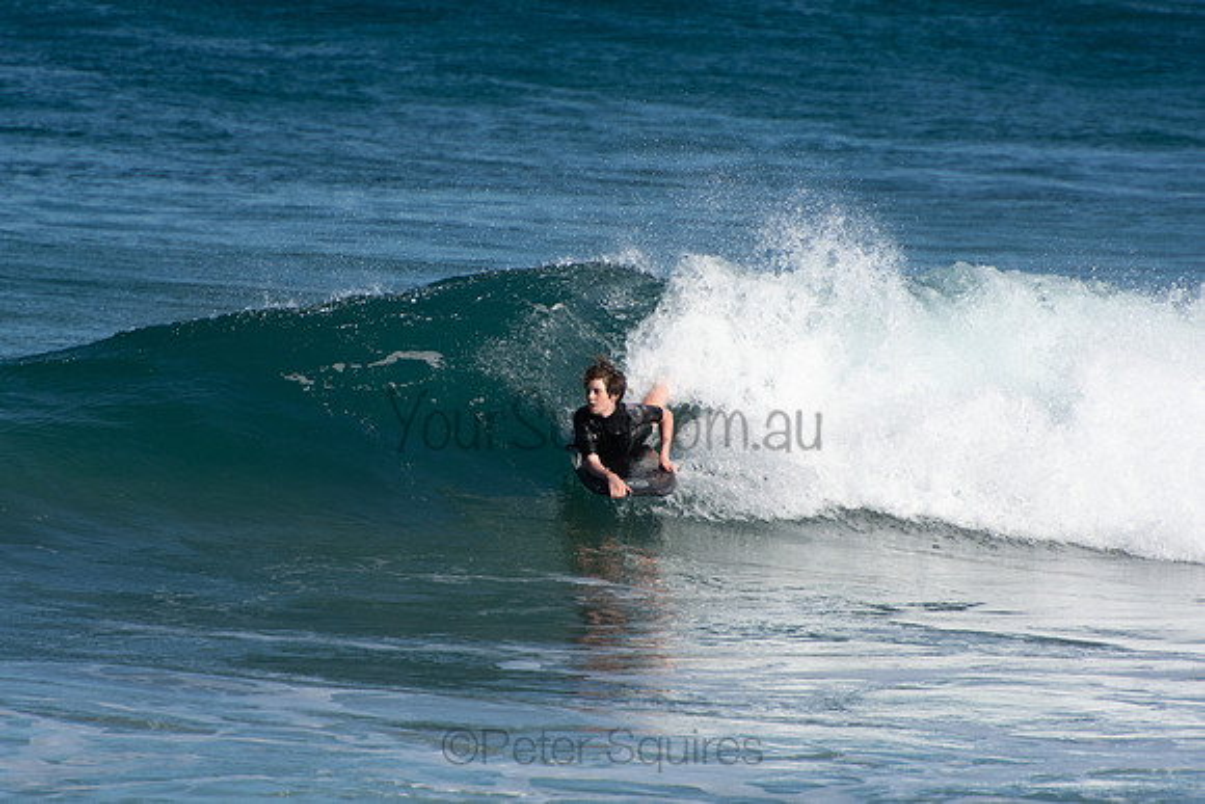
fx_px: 20087
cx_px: 602
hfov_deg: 3.4
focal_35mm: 600
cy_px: 402
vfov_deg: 2.3
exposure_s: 1/1250
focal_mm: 400
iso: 200
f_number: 5.6
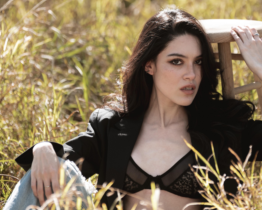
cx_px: 160
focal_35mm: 351
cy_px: 45
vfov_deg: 4.4
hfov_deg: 5.5
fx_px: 2722
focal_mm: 175
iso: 100
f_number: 2.8
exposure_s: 1/320
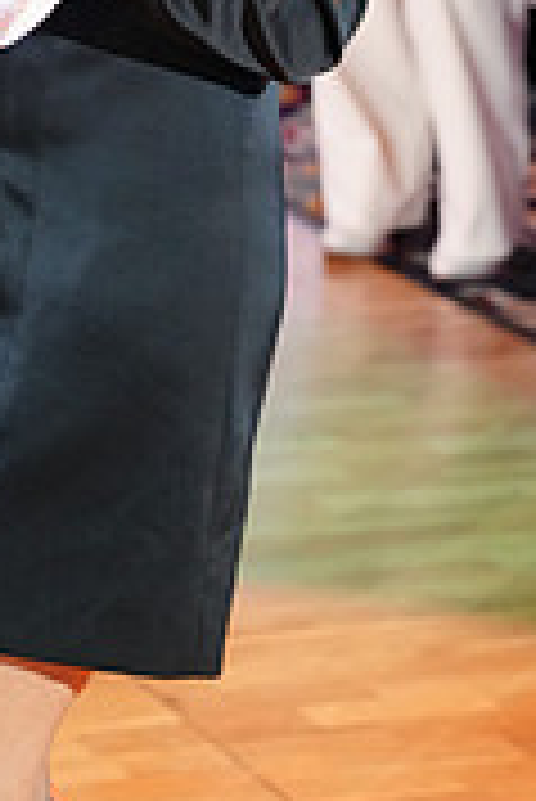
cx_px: -164
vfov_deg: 11.6
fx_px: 3767
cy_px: -436
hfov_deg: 8.0
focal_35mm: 169
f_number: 4
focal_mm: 52
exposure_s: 1/250
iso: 2500
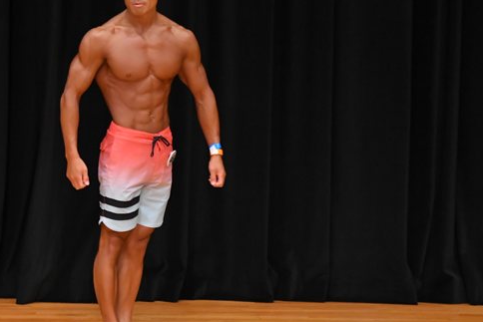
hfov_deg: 4.5
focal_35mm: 456
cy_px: 176
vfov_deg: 3.0
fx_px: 6119
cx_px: 126
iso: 4000
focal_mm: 190
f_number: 5.6
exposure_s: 1/400
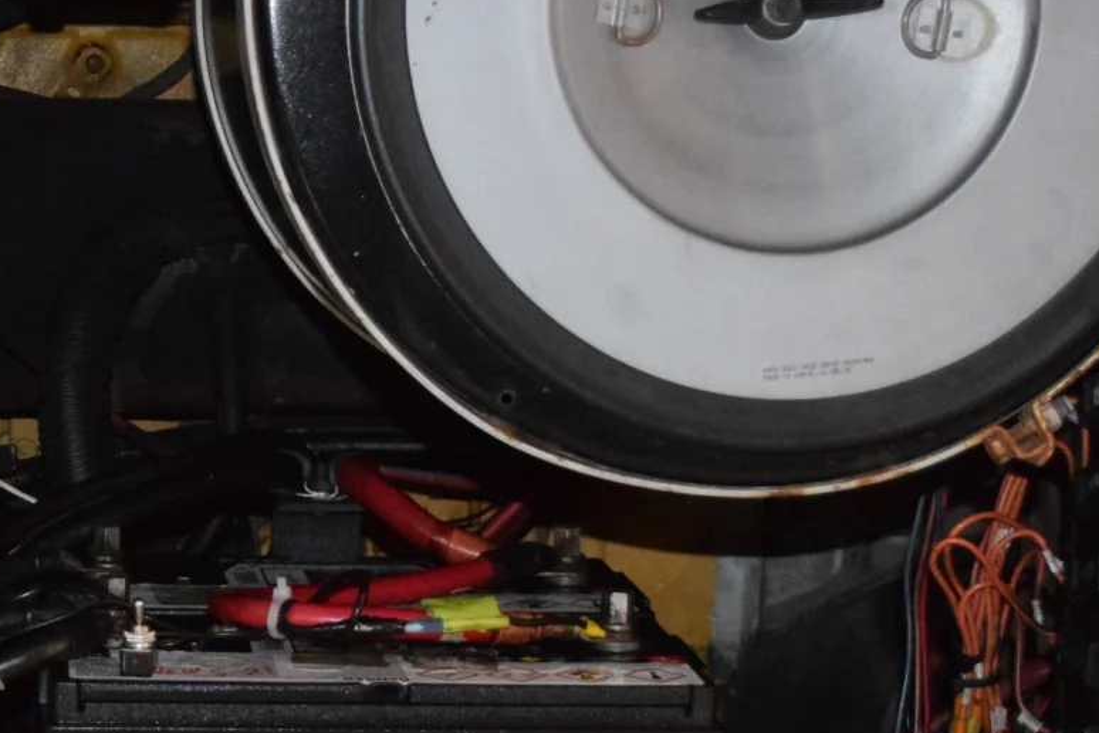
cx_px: -23
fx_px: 3633
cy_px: 455
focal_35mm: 119
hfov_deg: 16.8
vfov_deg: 11.5
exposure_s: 1/60
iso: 3200
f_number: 4
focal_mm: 24
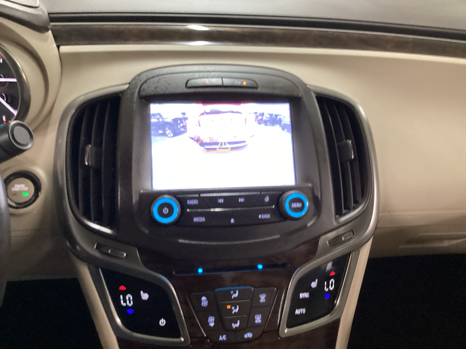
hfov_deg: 58.4
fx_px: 417
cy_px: 174
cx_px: 233
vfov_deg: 45.4
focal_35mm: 31
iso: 400
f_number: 2.4
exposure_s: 1/30
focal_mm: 3.3
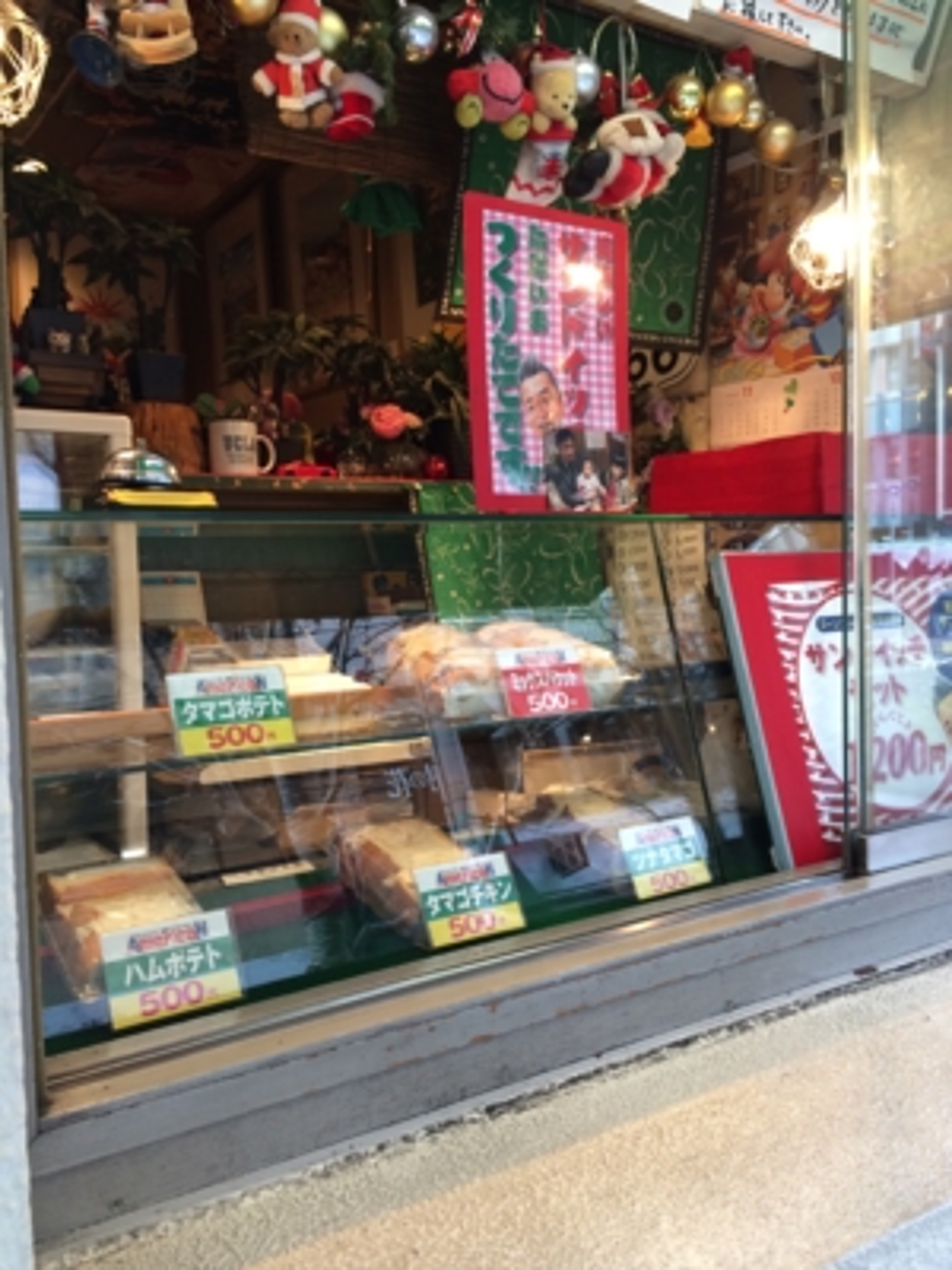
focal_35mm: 30
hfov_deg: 46.8
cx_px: 476
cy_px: 635
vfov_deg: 60.0
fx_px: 1100
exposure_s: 1/30
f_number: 2.2
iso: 64
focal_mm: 4.12
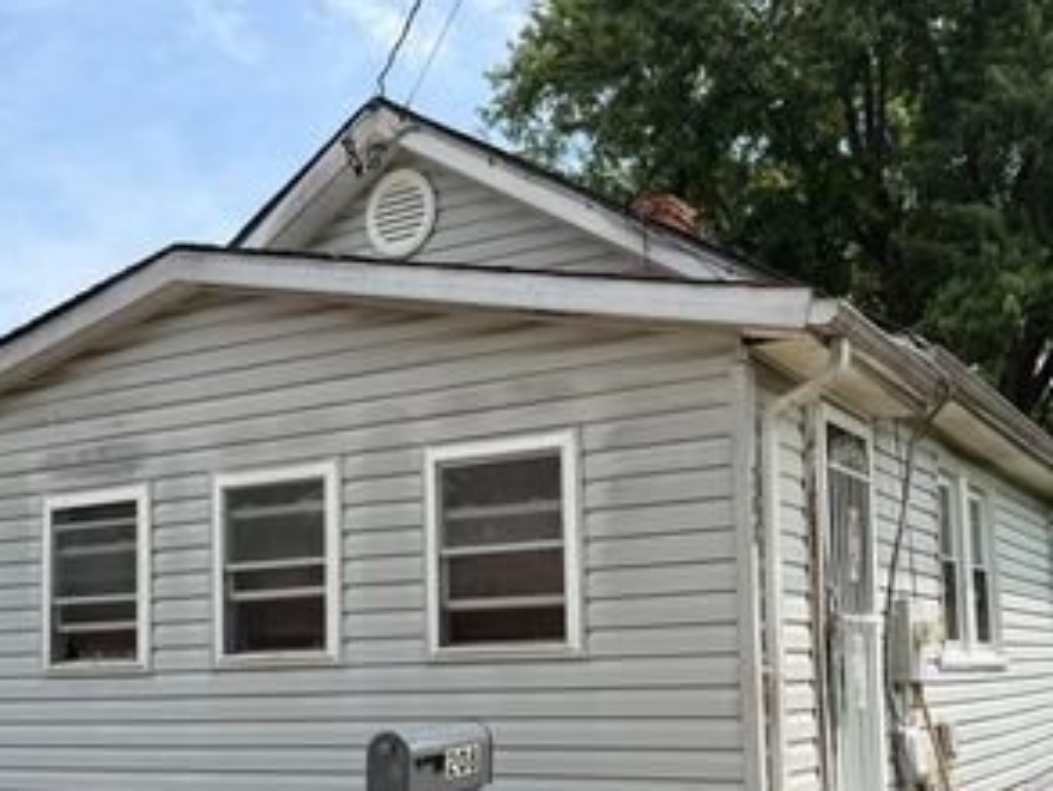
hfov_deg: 45.6
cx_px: 600
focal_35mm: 41
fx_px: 1248
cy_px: 595
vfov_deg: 34.4
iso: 80
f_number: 1.78
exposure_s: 1/3145
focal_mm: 6.76
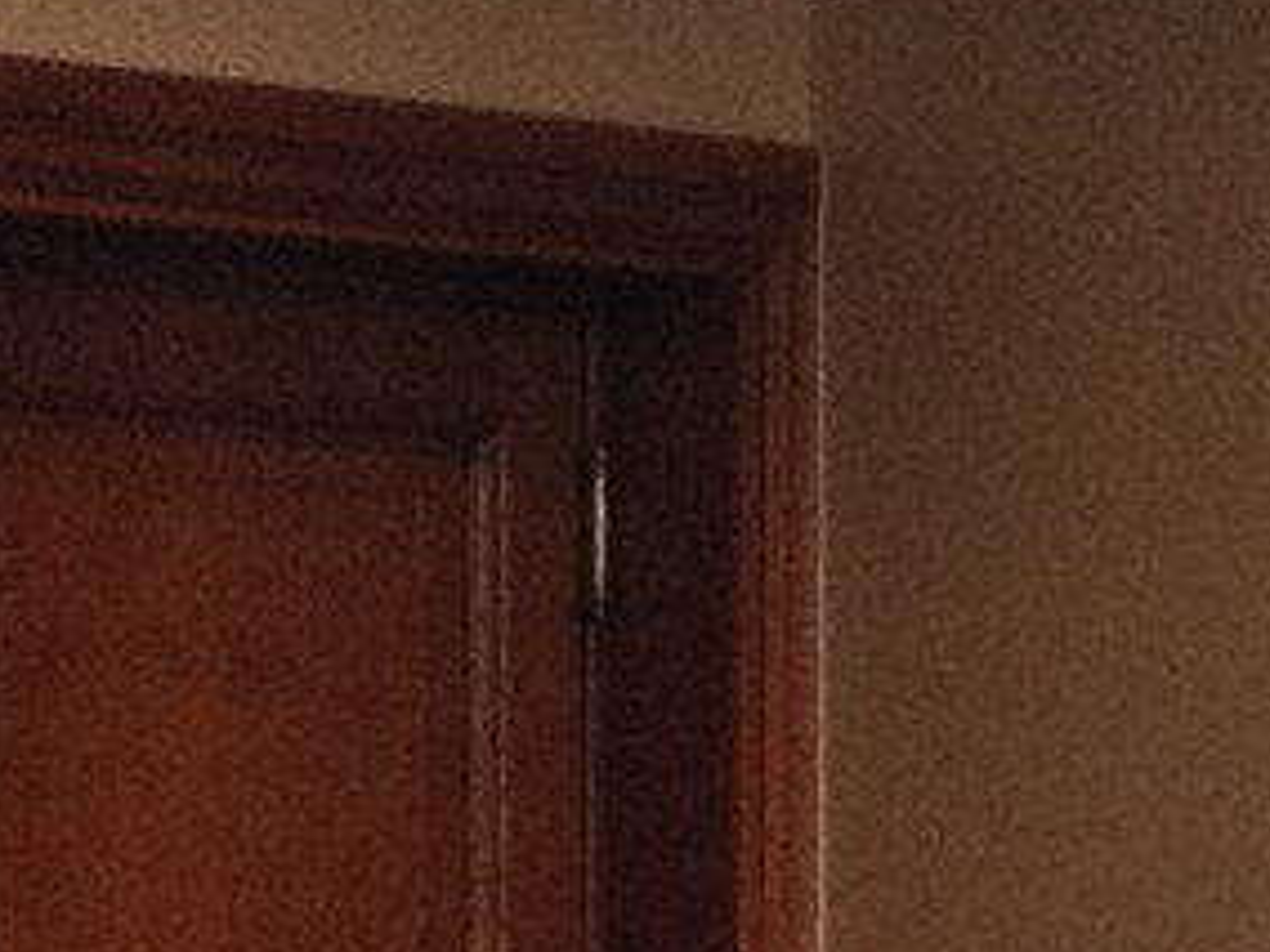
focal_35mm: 252
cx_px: 3309
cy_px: 353
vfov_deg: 5.9
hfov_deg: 7.3
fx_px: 9245
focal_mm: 3.85
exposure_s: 1/120
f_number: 2.8
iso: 100
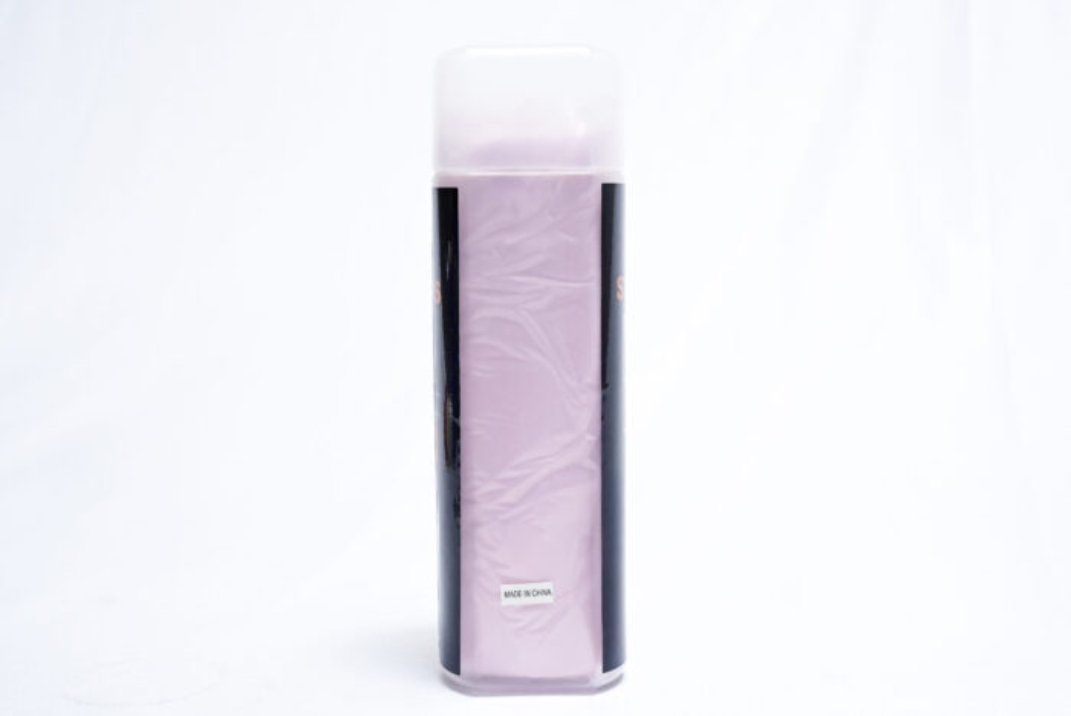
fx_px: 1548
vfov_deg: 26.0
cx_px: 536
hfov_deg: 38.2
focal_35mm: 52
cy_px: 358
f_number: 8
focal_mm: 52
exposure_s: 1/250
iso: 3200
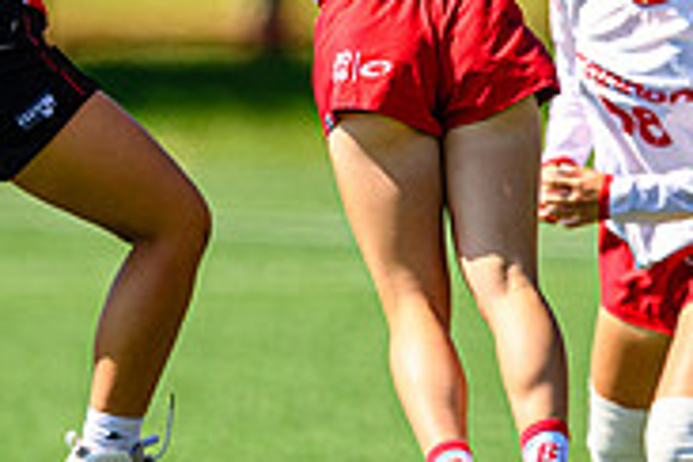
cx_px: 275
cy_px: 149
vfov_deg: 0.8
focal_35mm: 1670
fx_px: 32145
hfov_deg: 1.2
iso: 100
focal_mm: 400
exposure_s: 1/1600
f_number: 3.2
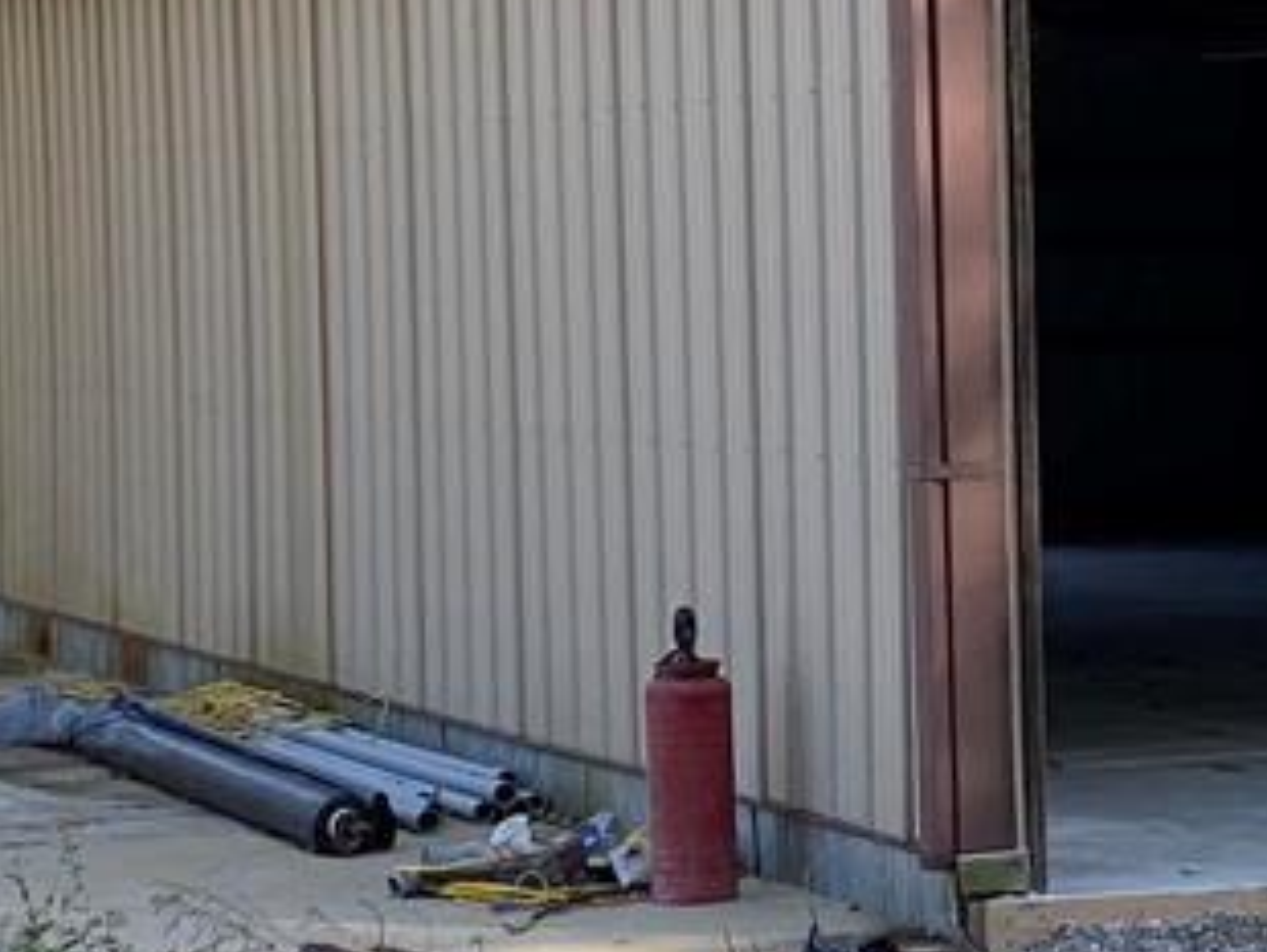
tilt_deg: -1.8
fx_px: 4908
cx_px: 1038
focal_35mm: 134
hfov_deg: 14.6
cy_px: 454
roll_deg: +1.5
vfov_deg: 11.1
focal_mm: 4.25
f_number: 1.8
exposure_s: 1/311
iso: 32
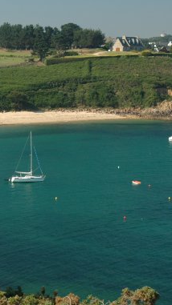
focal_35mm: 112
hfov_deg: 10.6
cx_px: -39
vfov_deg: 19.1
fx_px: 909
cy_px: 128
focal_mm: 34
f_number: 6.3
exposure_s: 1/125
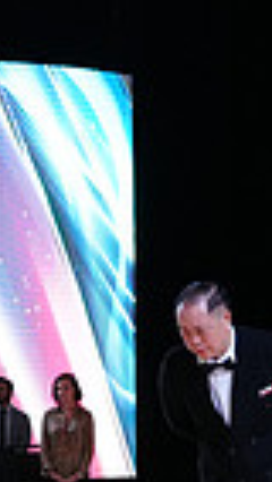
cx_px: -653
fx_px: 2741
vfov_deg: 10.0
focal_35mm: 214
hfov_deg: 5.2
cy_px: 477
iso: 1600
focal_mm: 50
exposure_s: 1/500
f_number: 4
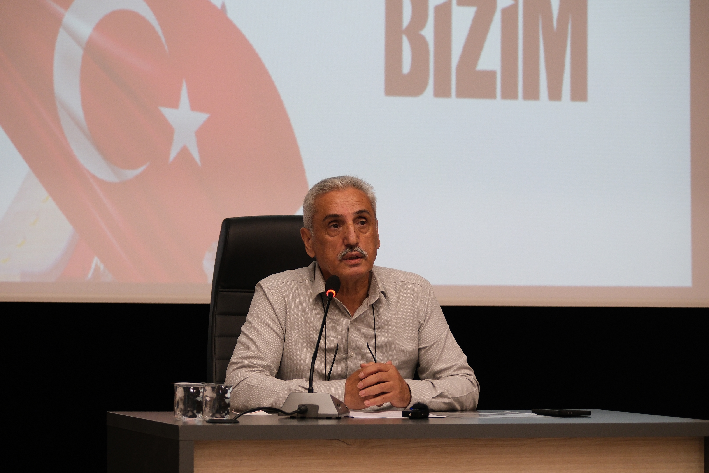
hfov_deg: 17.1
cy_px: 236
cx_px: 354
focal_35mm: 120
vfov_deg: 11.4
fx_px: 2363
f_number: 4
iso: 1250
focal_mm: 80
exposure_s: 1/40
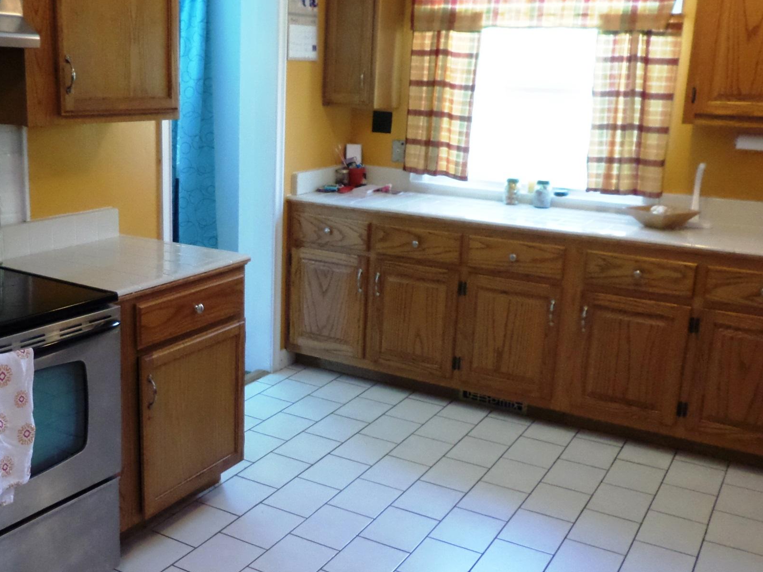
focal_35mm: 39
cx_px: 297
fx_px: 860
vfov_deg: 36.8
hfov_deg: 47.5
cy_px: 285
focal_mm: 4.3
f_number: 3.1
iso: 320
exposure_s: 1/20
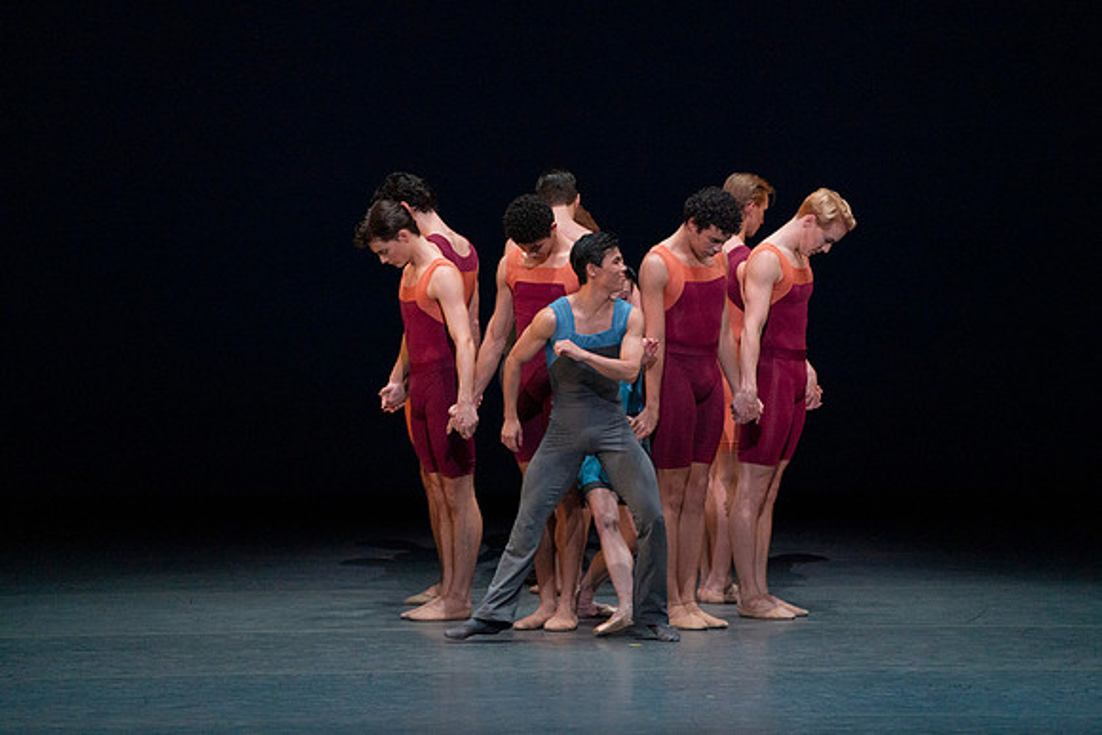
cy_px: 368
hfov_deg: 6.4
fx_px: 9920
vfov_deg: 4.2
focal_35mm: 324
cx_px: 551
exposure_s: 1/400
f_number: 5.6
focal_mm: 324
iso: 6400
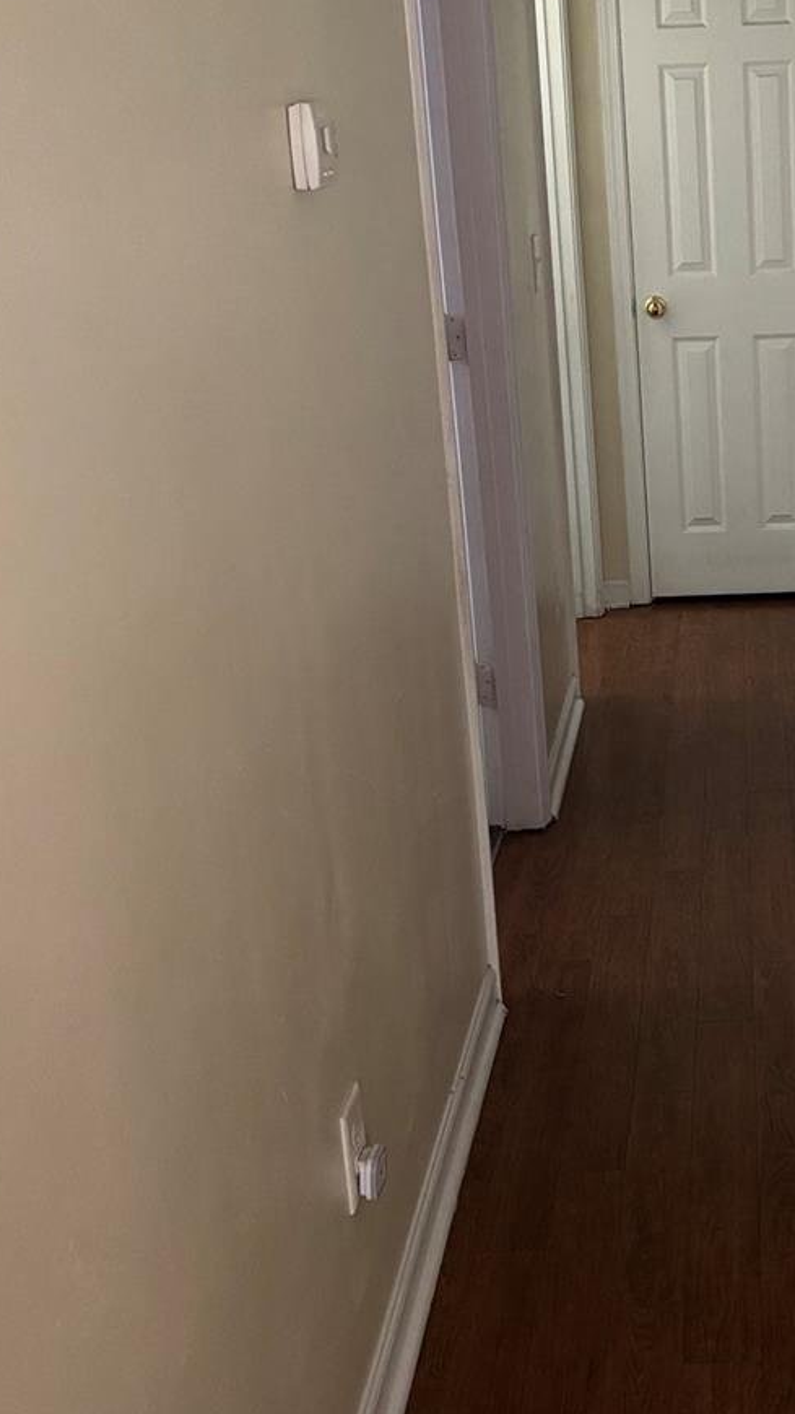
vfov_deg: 41.3
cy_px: 676
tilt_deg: -17.3
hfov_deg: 23.2
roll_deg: +1.2
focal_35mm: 50
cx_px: 756
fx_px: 1875
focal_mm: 5.96
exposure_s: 1/32
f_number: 1.6
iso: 640
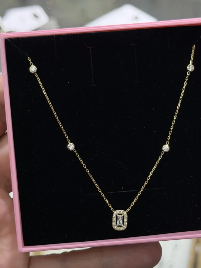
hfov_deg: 25.2
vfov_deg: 33.2
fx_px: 449
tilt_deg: -45.0
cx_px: 119
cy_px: 136
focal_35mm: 58
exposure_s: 1/466
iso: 100
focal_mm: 6.76
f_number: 1.78
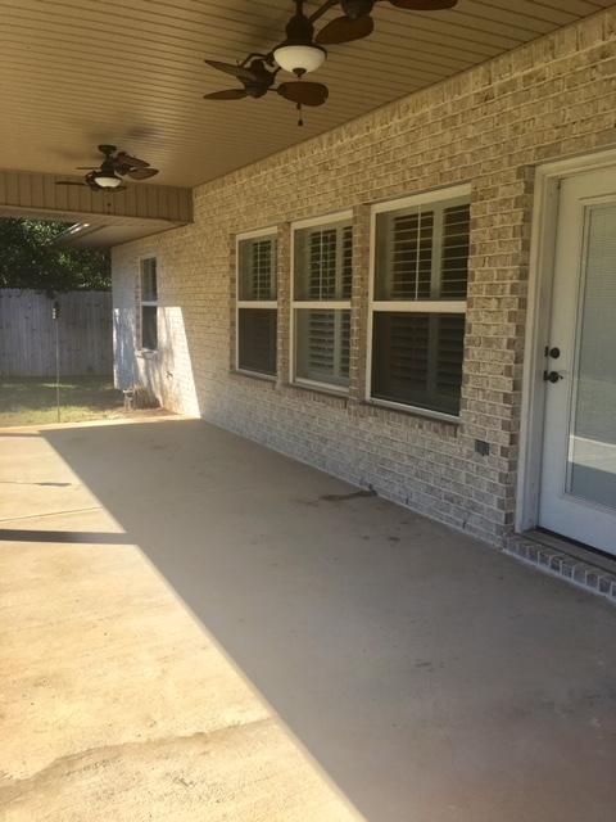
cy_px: 411
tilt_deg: -6.3
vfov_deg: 61.7
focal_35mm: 29
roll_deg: -0.9
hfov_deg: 48.2
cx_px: 308
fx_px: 688
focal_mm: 4.15
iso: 25
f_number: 2.2
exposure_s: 1/1012
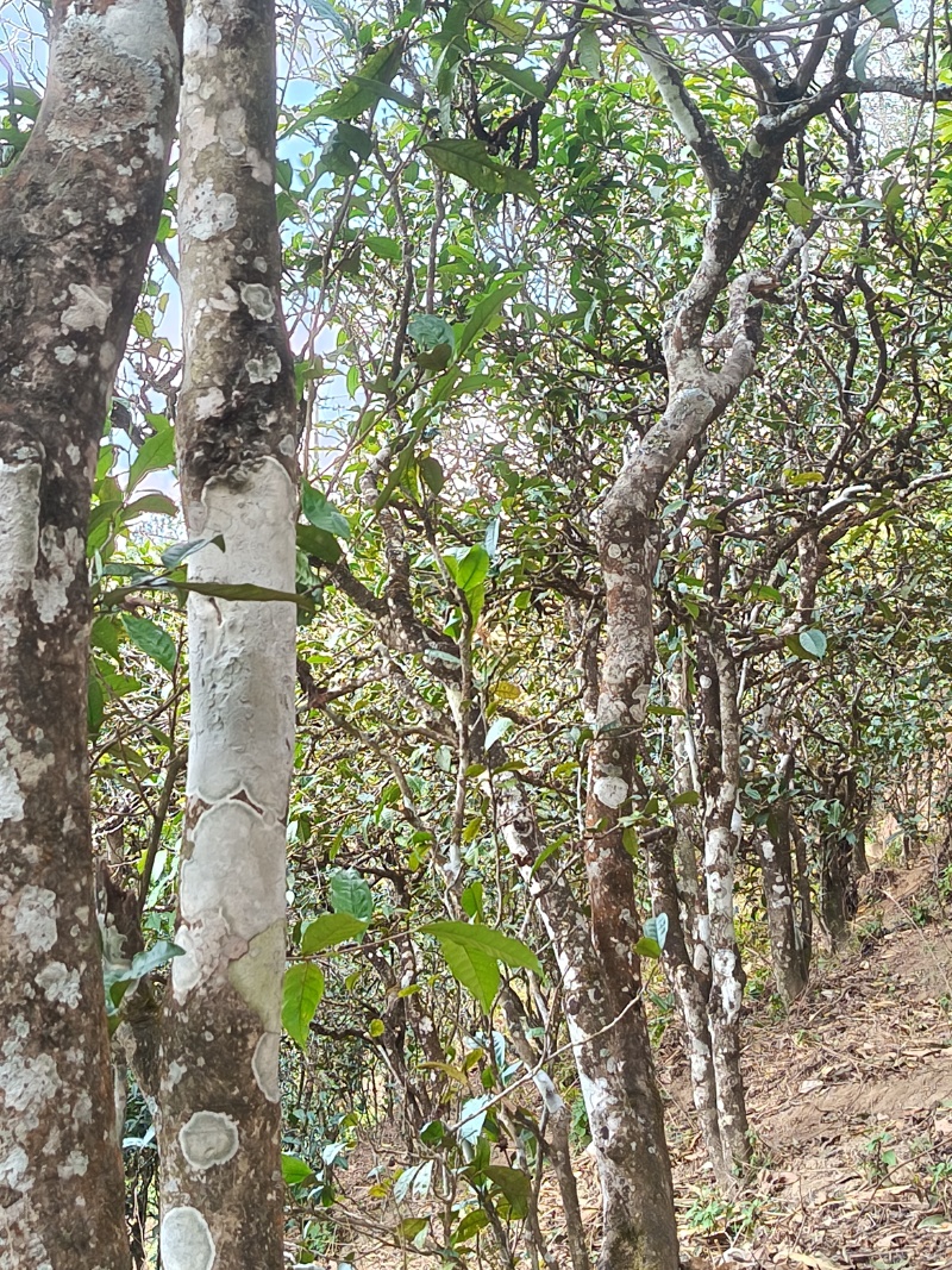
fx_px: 1760
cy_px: 635
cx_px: 476
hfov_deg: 30.3
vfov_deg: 39.7
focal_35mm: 48
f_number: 1.75
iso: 378
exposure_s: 1/100
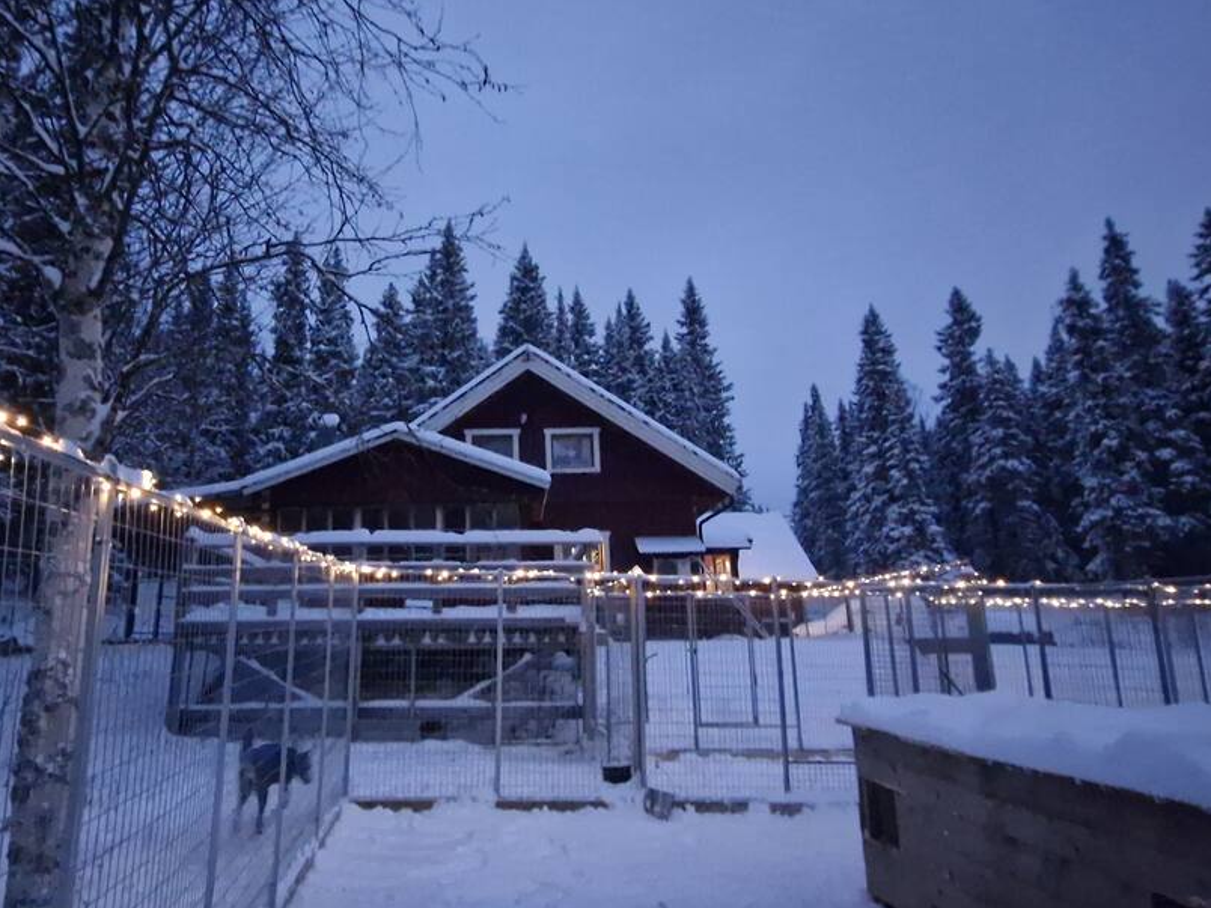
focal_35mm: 22
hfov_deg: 75.9
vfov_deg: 61.1
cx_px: 515
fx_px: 770
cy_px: 450
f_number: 2.2
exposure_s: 1/25
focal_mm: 1.74
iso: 2000
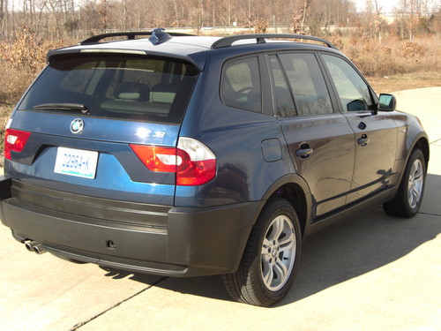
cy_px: 166
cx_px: 220
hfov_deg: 33.8
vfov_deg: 25.7
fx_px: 726
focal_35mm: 57
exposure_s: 1/400
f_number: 3.6
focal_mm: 11.8
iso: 80
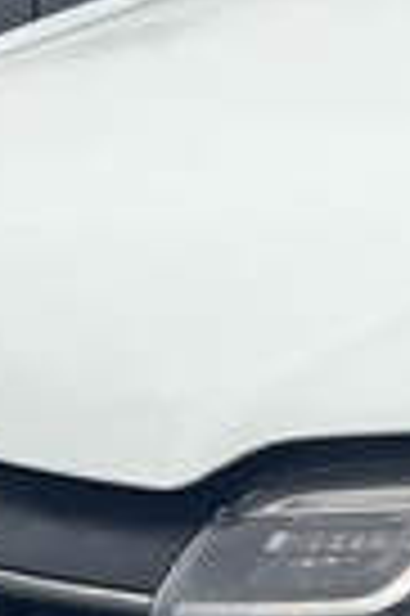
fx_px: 3459
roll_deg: -1.2
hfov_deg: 6.1
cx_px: 1338
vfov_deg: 10.2
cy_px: 351
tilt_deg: -13.9
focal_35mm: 202
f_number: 1.5
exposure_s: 1/399
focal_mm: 5.7
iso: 50
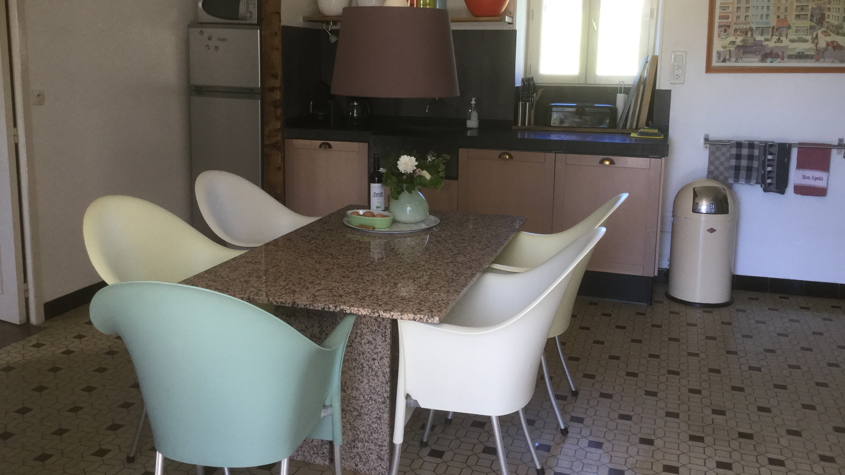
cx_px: 422
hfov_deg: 58.0
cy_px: 185
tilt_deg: -9.2
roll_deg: +0.2
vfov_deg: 34.5
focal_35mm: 34
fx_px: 762
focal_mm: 3.3
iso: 32
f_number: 2.4
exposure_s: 1/33
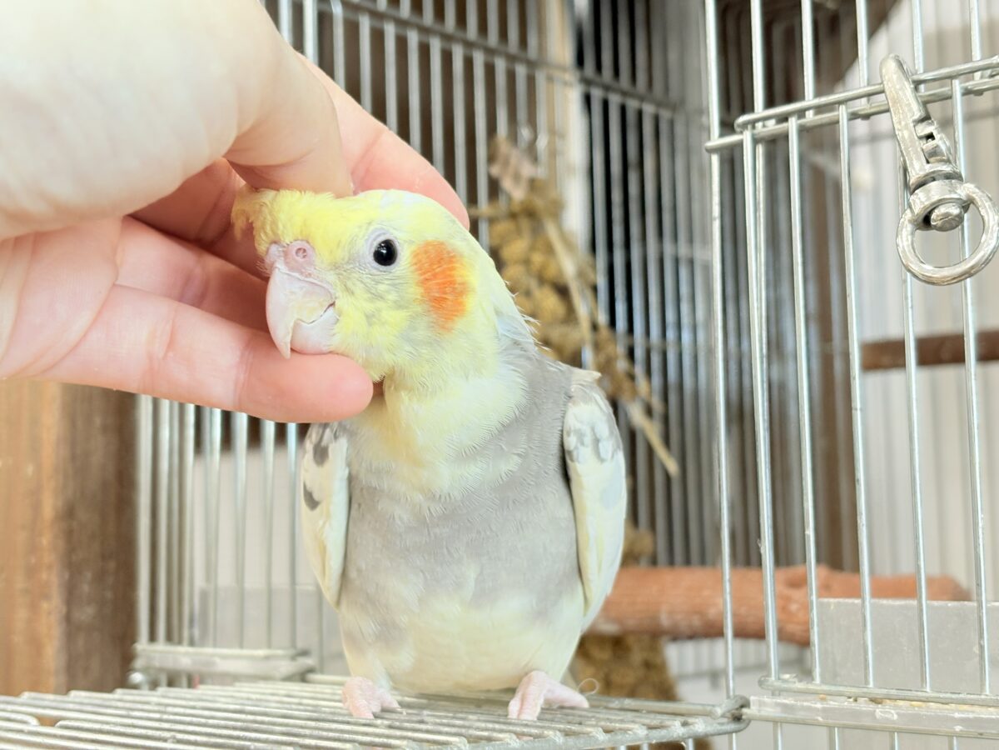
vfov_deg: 28.0
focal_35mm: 52
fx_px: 1501
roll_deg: +1.5
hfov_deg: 36.8
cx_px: 500
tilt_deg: +6.1
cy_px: 375
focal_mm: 5.96
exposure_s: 1/50
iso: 80
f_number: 1.6
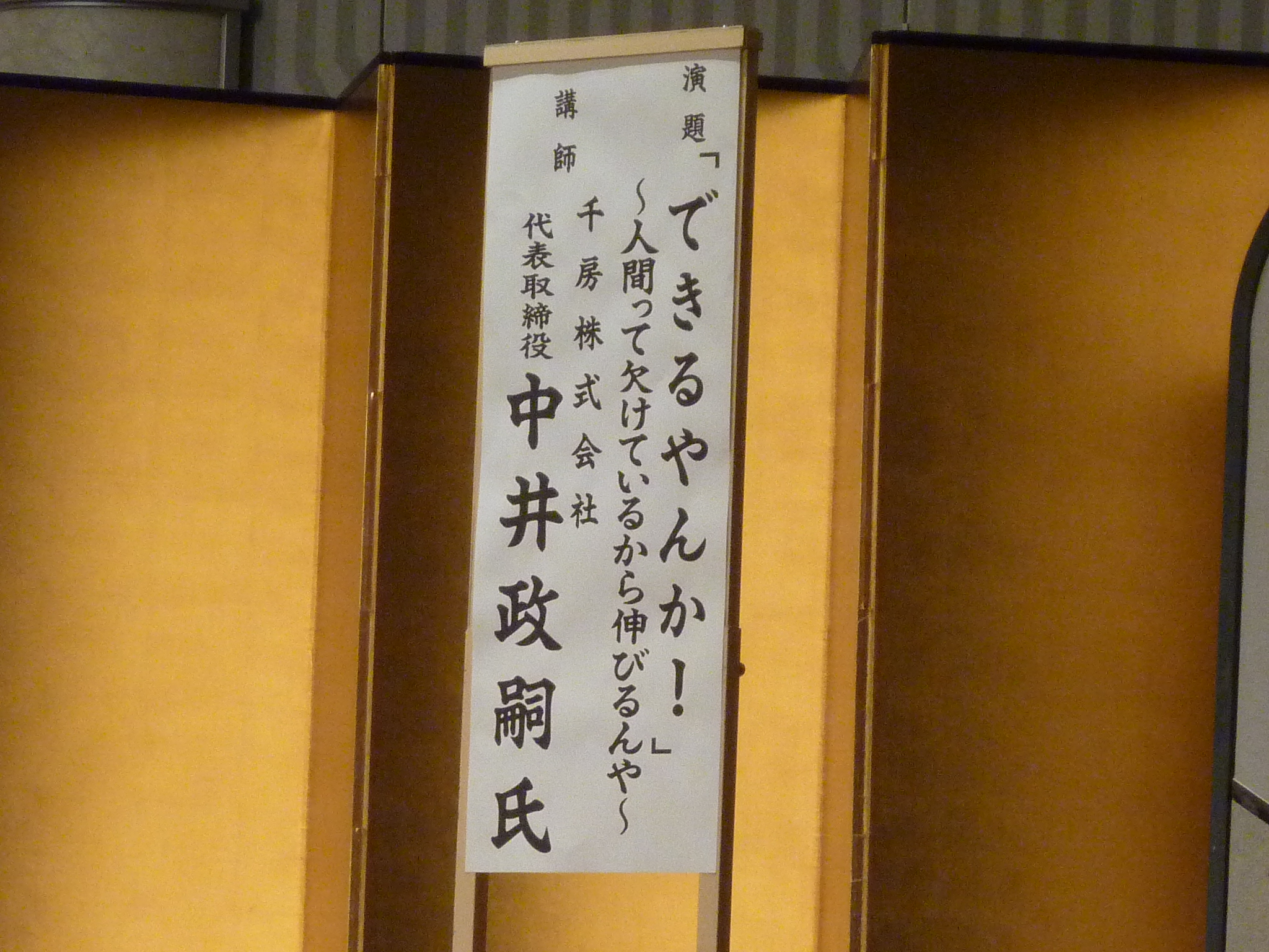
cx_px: 634
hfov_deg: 7.0
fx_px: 10411
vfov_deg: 5.2
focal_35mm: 284
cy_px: 476
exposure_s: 1/60
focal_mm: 25.9
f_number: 4.5
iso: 400
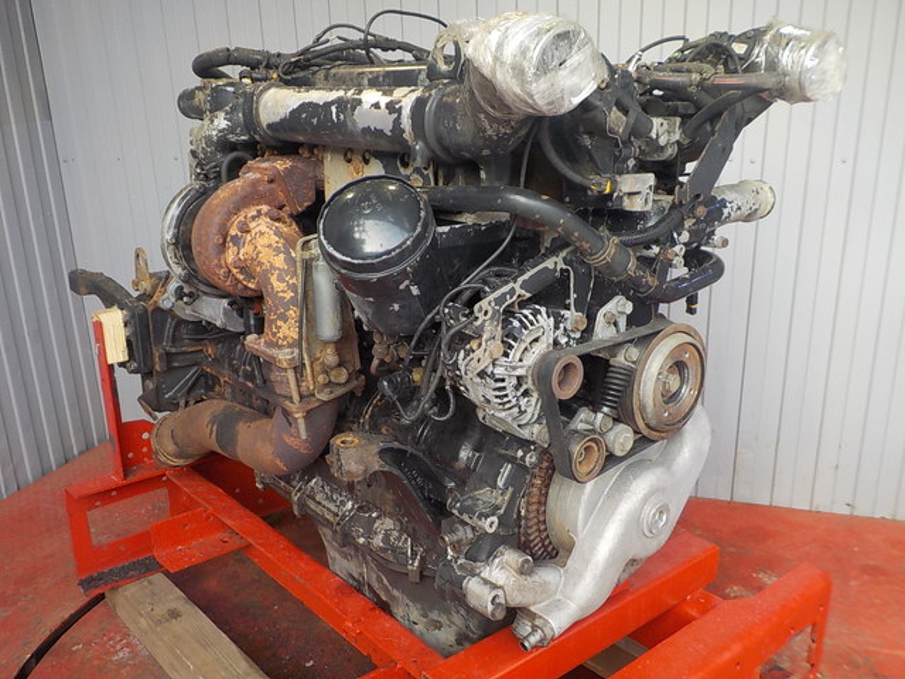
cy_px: 340
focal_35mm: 30
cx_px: 452
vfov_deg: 46.8
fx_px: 784
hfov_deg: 60.0
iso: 125
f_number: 3.3
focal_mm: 4.1
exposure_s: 1/50
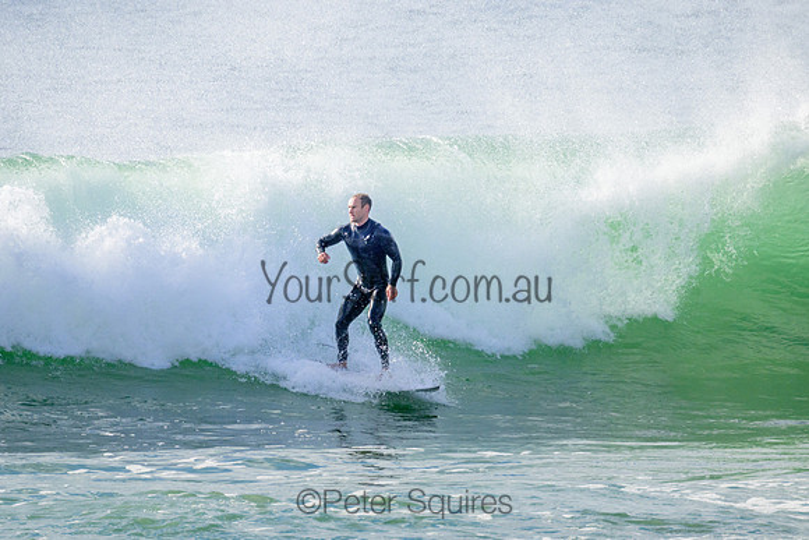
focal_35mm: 923
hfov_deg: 2.2
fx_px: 20741
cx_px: 371
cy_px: 229
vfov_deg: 1.5
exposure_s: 1/2000
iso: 800
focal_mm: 800
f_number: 11
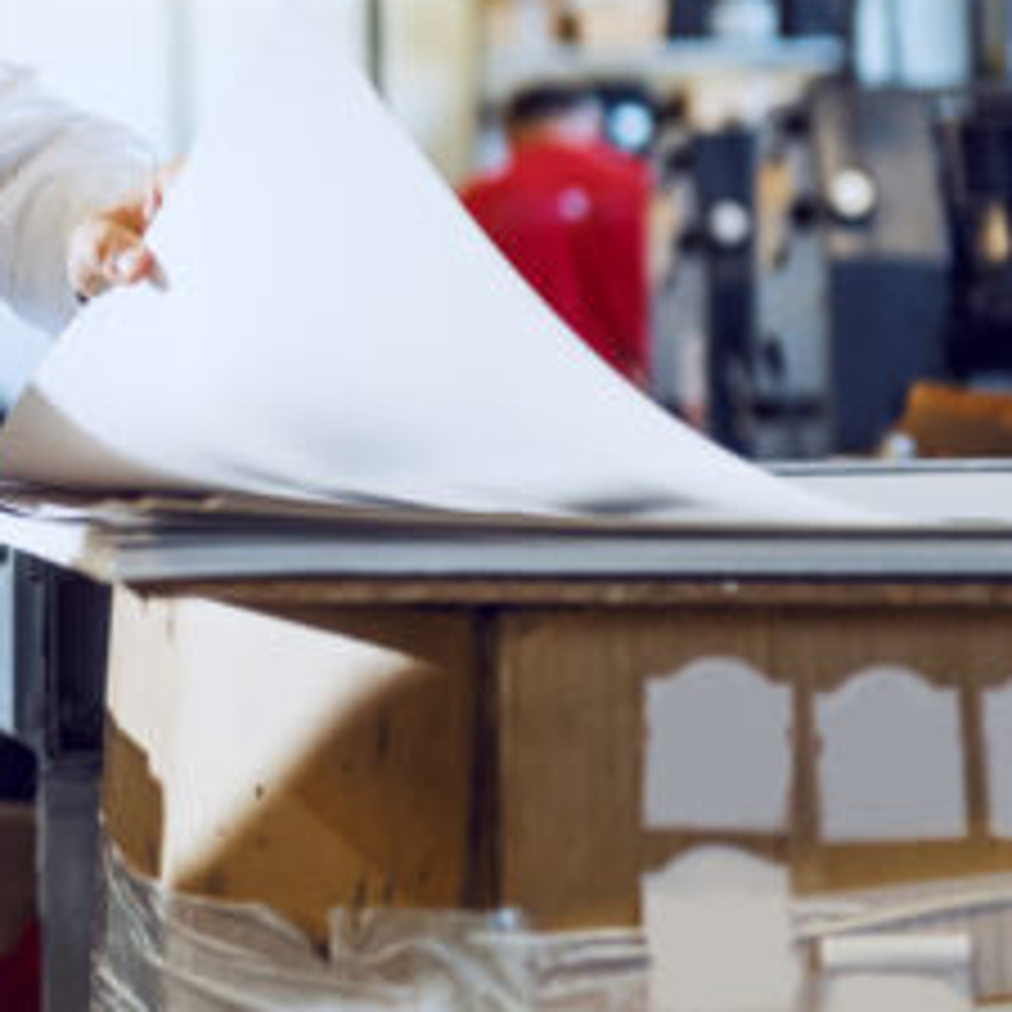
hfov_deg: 10.5
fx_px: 5457
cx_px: -88
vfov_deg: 10.6
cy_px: 155
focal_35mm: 165
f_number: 2.8
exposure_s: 1/200
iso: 640
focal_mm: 70
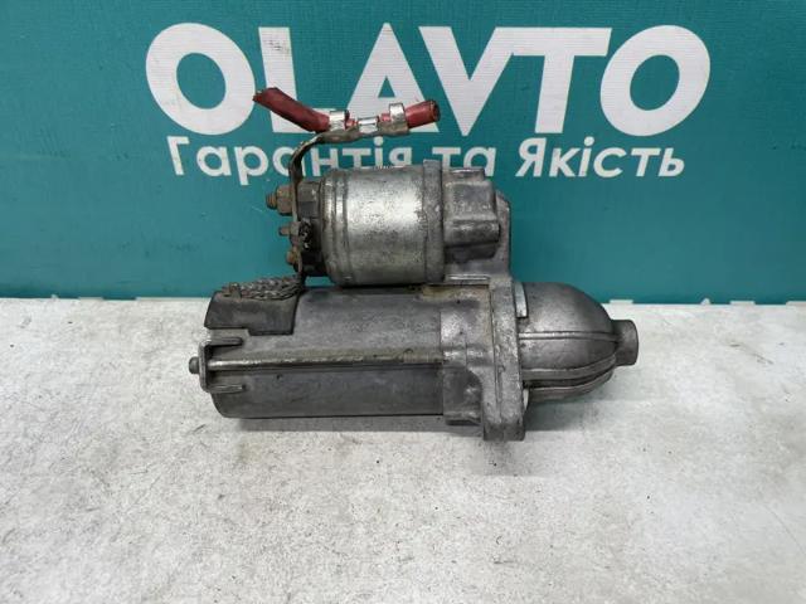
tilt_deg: -39.0
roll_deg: +0.8
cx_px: 403
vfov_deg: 53.1
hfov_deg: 67.3
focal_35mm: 26
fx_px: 605
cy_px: 302
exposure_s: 1/100
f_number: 1.6
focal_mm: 4.2
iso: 100
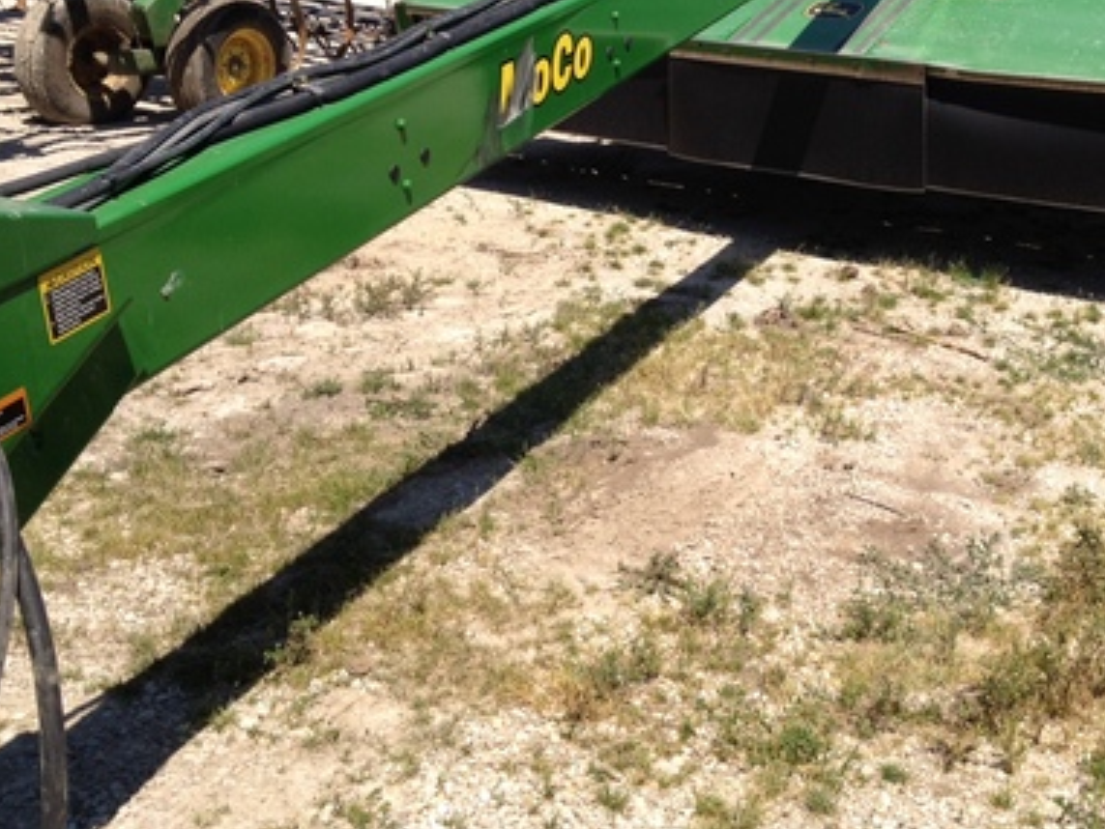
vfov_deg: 28.8
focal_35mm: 50
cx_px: 757
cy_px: 243
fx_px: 1597
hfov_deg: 37.7
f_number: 2.4
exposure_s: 1/1842
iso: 64
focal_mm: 4.28
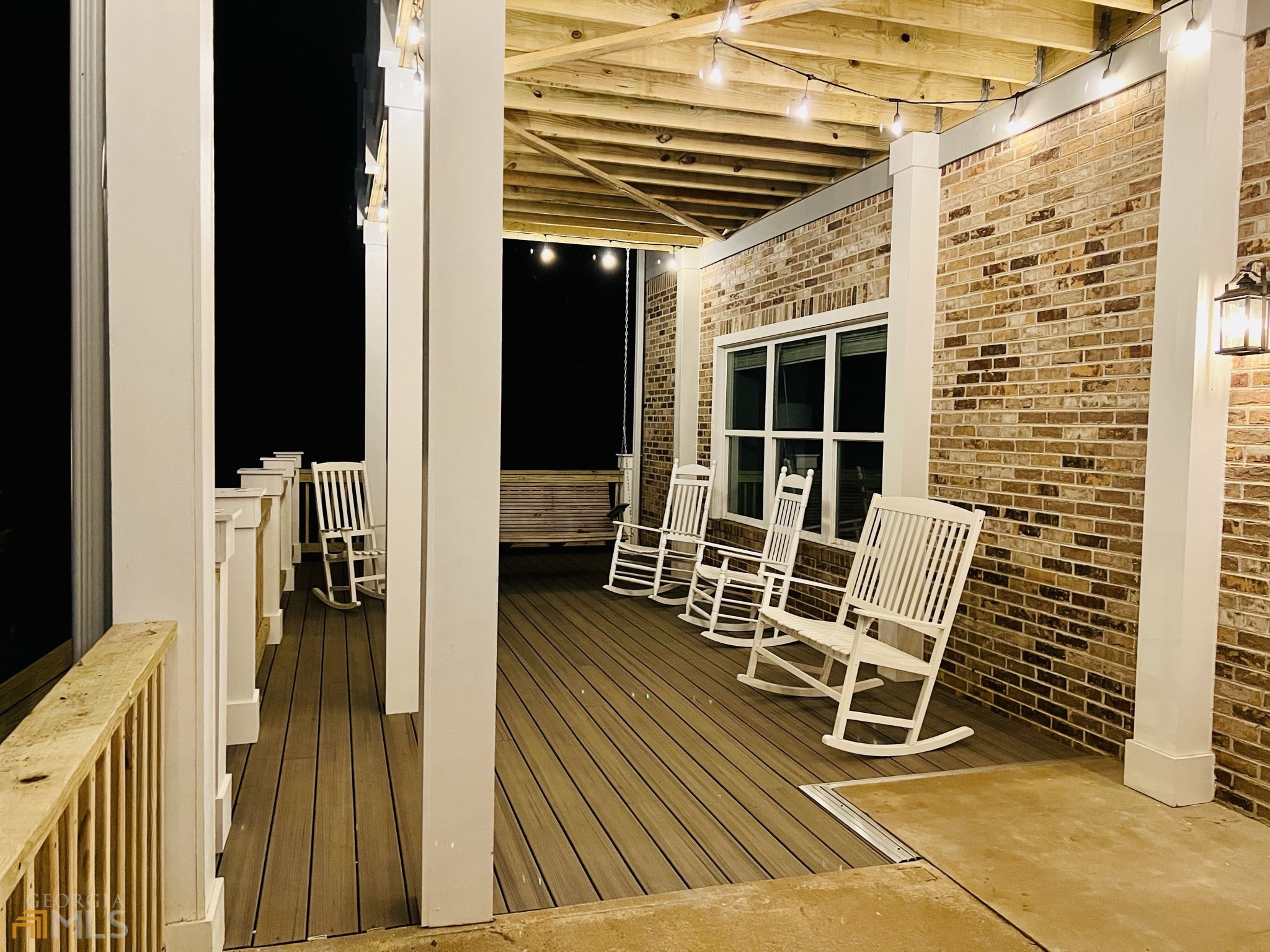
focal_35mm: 26
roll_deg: -1.2
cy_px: 476
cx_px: 635
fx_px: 954
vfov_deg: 53.1
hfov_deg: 67.3
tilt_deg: -2.3
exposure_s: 1/40
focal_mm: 5.7
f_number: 1.5
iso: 640
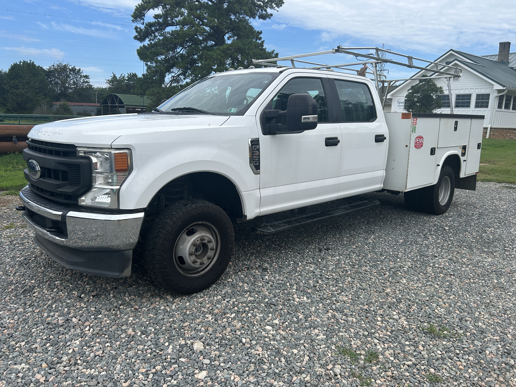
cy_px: 194
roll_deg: -1.6
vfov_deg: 53.1
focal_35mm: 26
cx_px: 258
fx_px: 388
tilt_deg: -10.8
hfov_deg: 67.3
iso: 50
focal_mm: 5.7
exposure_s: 1/3356
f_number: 1.5
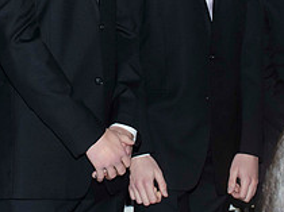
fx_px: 1303
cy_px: -32
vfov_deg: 9.2
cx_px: 66
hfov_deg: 12.4
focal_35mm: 159
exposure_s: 1/125
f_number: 5.6
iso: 400
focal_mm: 40
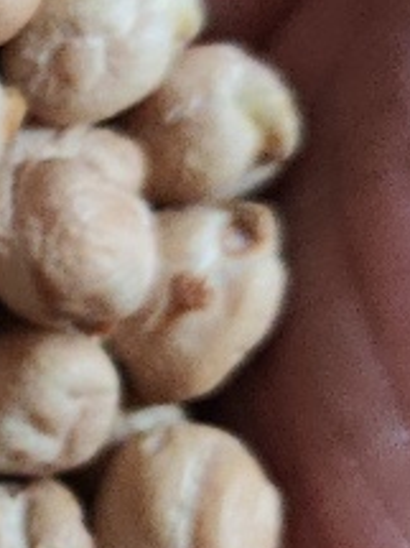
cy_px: 345
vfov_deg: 16.5
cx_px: -491
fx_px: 1881
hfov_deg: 11.0
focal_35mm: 119
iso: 727
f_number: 1.8
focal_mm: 4.68
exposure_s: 1/33.3
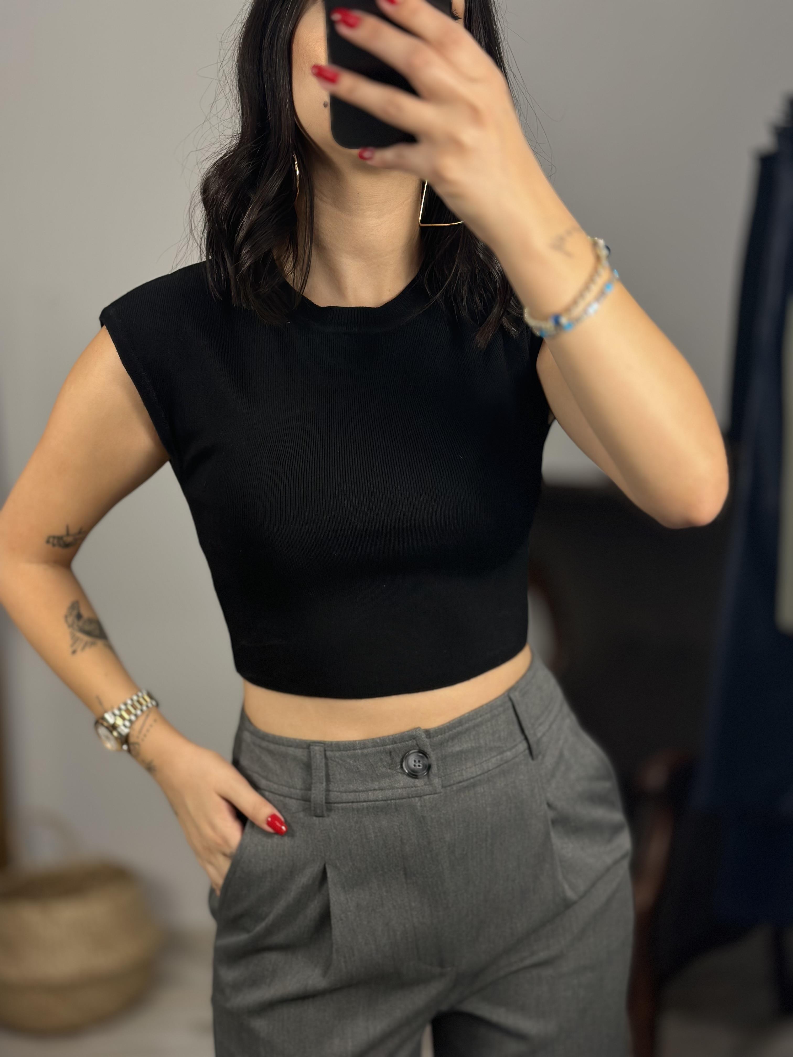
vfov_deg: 39.7
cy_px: 528
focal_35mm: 48
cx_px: 396
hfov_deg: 30.3
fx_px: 1466
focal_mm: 6.86
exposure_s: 1/100
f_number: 1.78
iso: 125
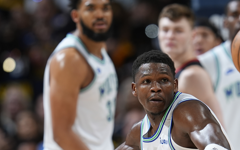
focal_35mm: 873
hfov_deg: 2.4
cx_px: 176
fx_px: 5710
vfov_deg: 1.5
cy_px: 135
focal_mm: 400
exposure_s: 1/1600
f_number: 3.5
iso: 400
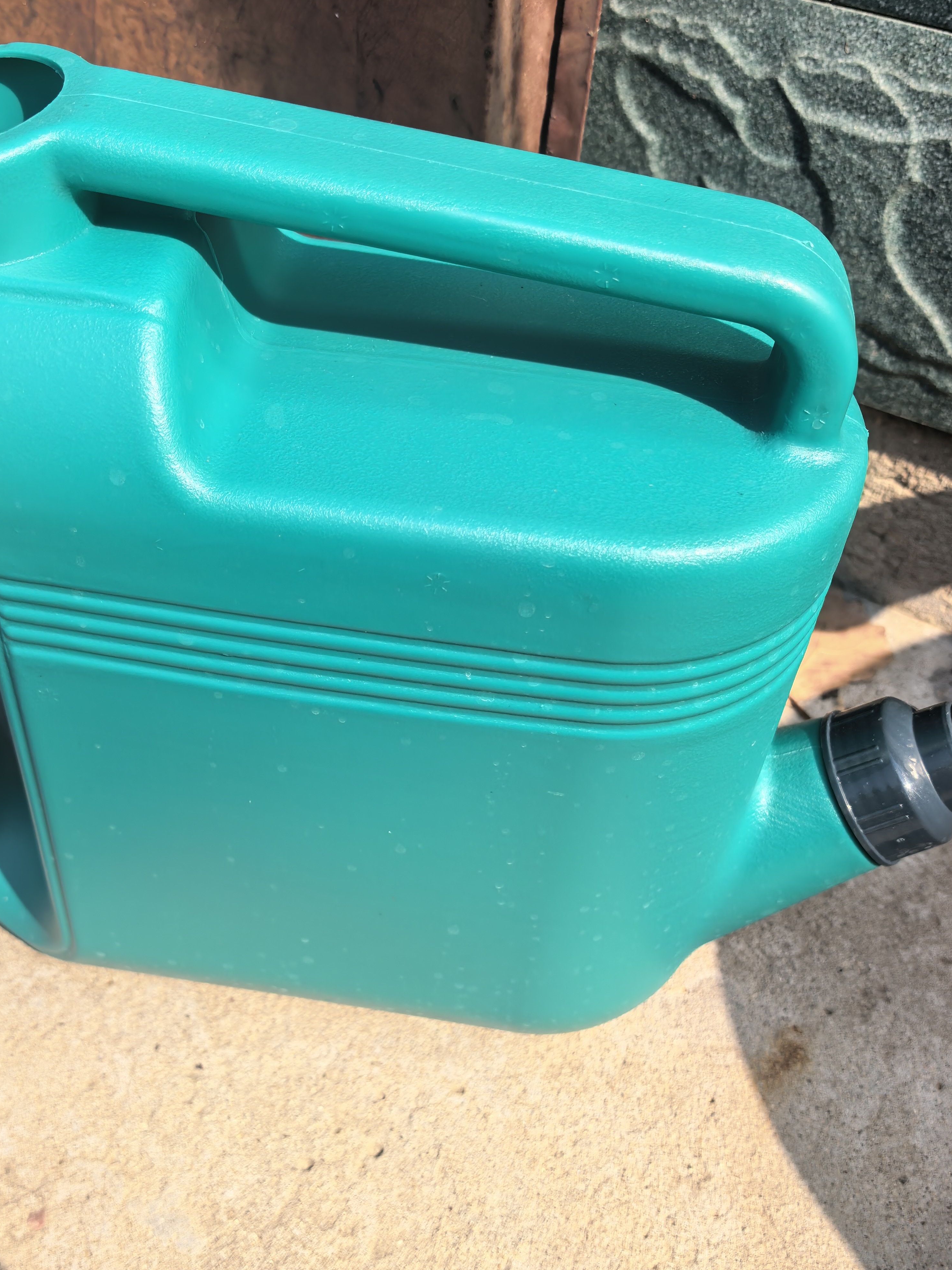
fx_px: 1284
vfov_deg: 52.6
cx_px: 347
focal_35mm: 35
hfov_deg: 40.4
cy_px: 676
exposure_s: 1/1100
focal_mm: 6.98
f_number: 2
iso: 50
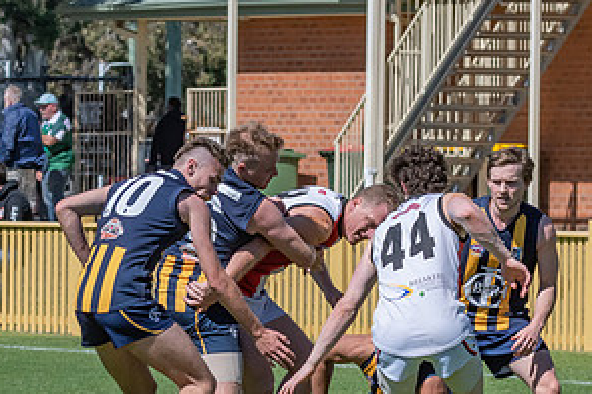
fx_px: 8814
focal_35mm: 536
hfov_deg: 3.8
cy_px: 336
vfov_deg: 2.6
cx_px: 394
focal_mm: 160
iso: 800
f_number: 11
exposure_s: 1/3200
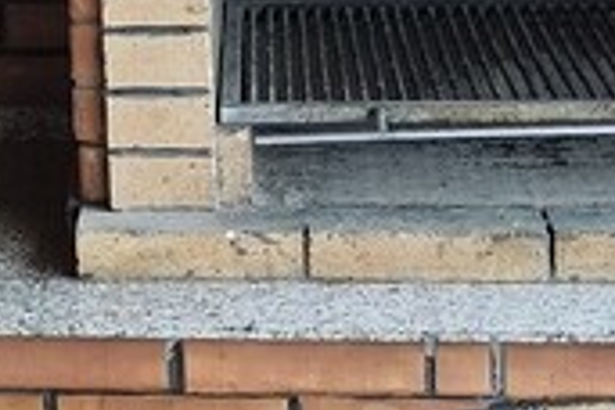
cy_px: -86
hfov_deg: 13.5
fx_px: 2443
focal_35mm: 143
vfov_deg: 9.5
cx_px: -309
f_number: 1.65
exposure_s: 1/99.9
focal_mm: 6.14
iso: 100
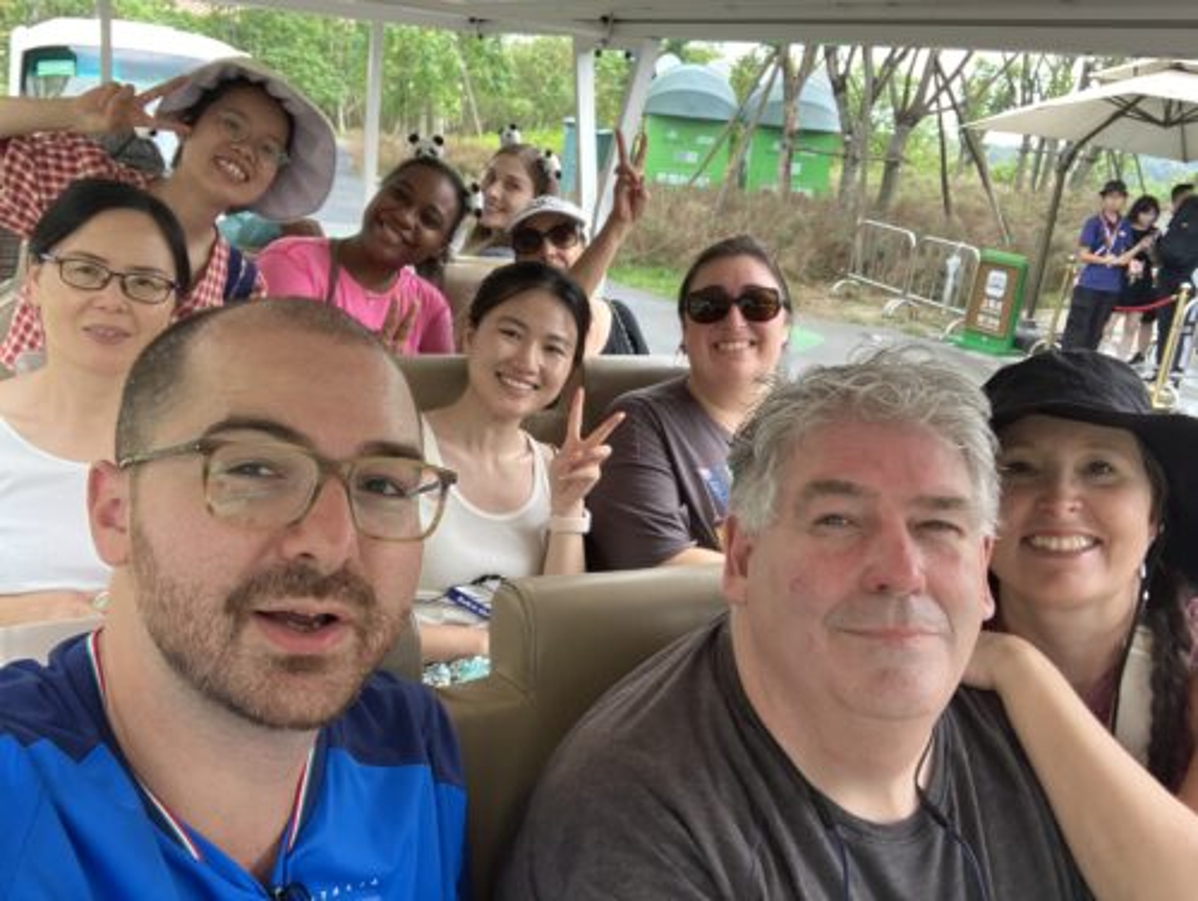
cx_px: 599
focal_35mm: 32
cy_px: 450
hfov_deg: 56.8
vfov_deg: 44.2
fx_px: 1109
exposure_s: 1/121
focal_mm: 2.87
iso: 64
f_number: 2.2
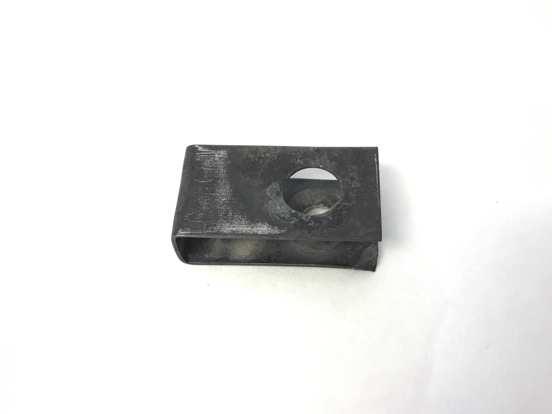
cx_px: 281
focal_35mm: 32
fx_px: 510
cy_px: 210
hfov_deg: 56.8
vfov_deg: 44.2
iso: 64
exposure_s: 1/30
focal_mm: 3.3
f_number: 2.4
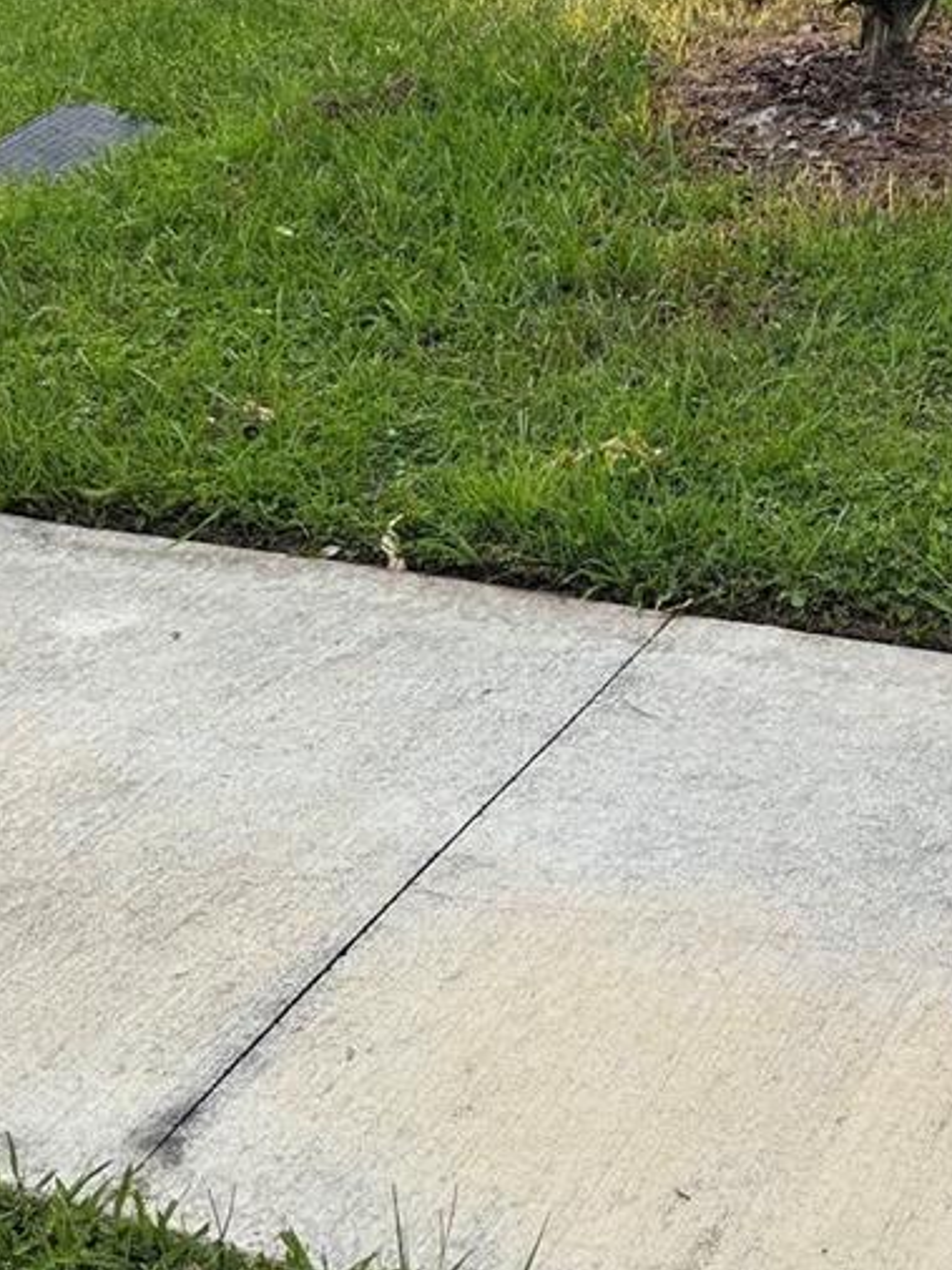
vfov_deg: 33.5
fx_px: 2089
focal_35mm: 57
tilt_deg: -26.6
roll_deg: -1.2
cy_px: 448
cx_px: 944
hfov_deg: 24.5
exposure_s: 1/2959
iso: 80
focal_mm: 6.76
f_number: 1.78
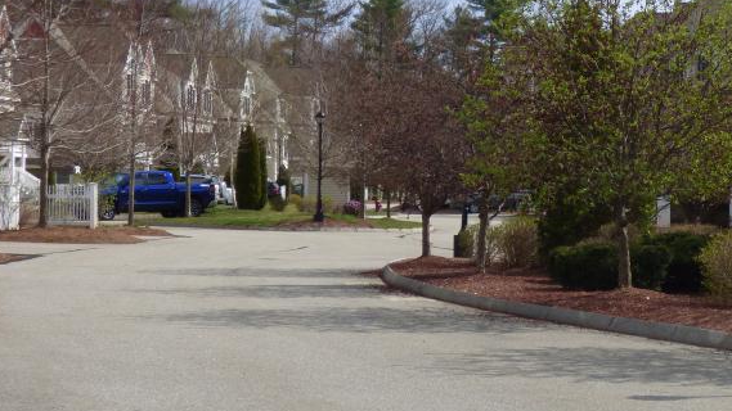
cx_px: 506
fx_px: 2019
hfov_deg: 20.5
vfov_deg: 11.6
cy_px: 194
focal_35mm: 104
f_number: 3.9
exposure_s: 1/1000
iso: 100
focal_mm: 9.1
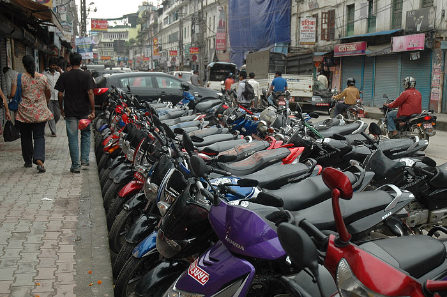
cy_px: 148
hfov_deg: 38.9
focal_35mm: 51
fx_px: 633
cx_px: 224
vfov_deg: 26.4
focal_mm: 34
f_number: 4.5
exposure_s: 1/640
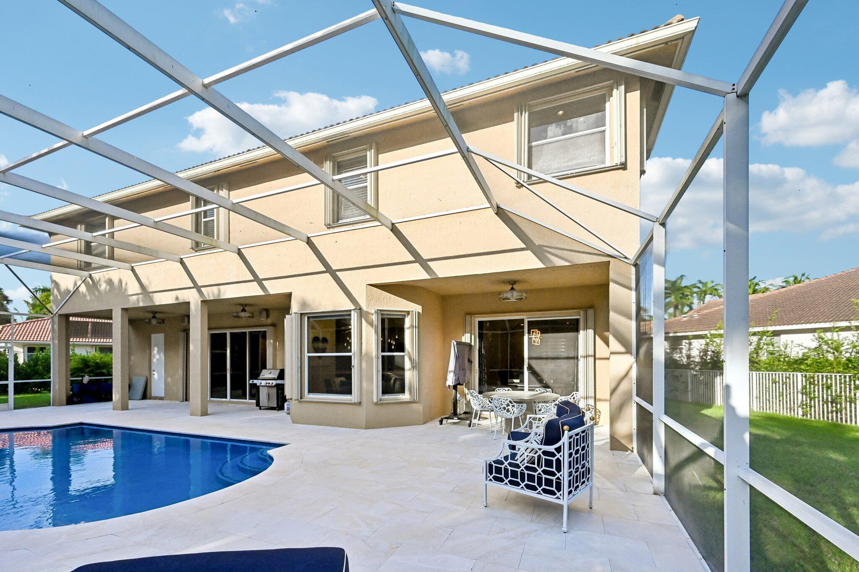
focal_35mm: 14
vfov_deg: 81.2
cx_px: 430
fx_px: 334
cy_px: 286
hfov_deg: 104.3
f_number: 8
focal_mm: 14
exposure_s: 1/3200
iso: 2500
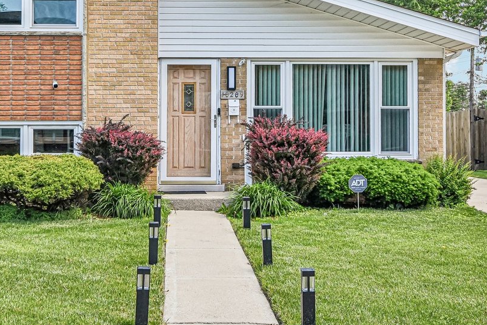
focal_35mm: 60
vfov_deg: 22.0
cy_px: 25
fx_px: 812
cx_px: 143
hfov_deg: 33.0
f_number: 8
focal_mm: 20
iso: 400
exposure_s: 1/500
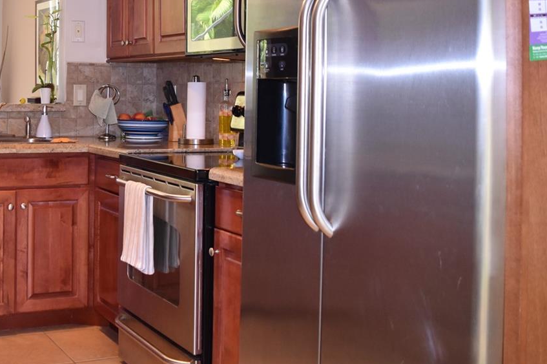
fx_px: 775
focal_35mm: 51
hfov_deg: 37.8
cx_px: 126
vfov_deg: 25.9
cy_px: 65
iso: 800
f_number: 3.5
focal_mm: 18
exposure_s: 1/60
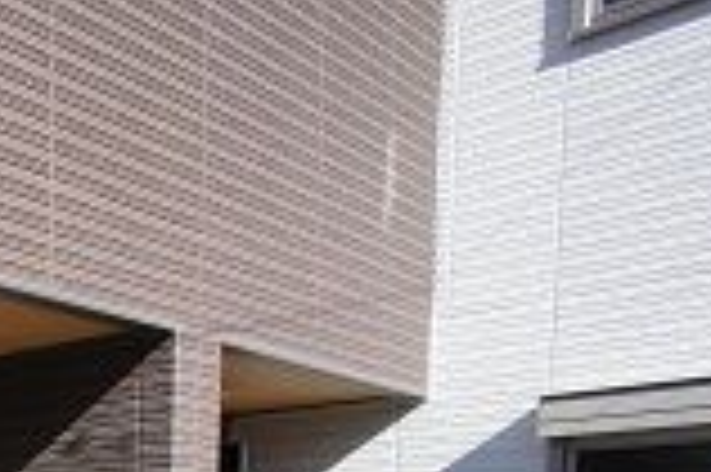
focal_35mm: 70
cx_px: -238
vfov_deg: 17.9
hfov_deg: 24.7
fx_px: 1381
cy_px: 647
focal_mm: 16
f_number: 6.3
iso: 200
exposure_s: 1/320
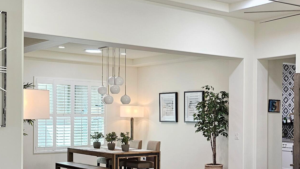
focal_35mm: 60
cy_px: 113
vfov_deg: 20.0
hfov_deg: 33.4
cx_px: 257
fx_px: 477
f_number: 1.7
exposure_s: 1/180
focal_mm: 6.3
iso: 160
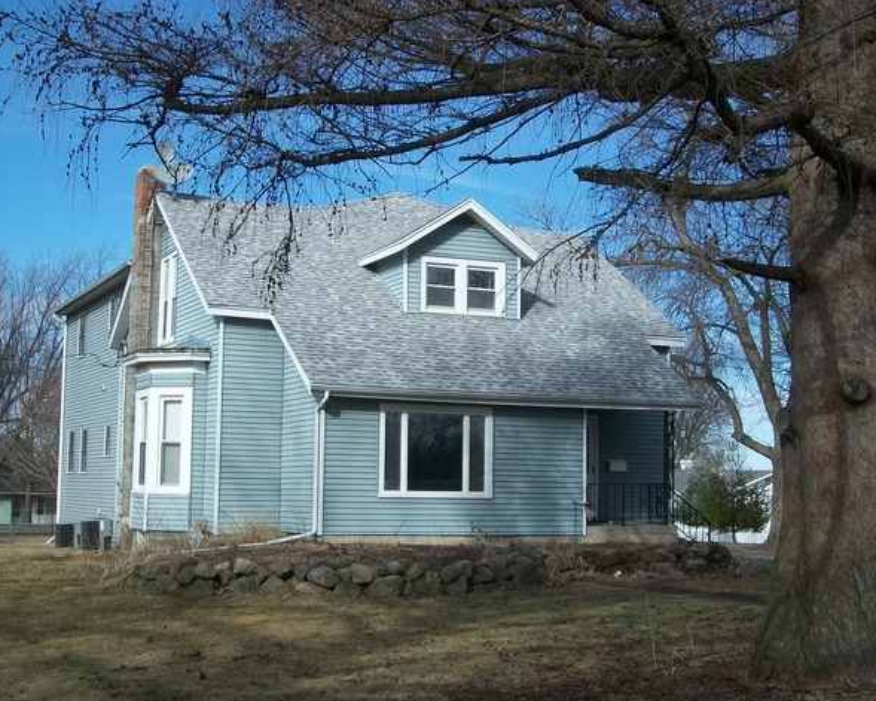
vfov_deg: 28.6
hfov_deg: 35.3
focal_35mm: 53
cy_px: 354
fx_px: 1374
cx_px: 471
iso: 80
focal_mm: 8.8
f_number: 7
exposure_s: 1/250
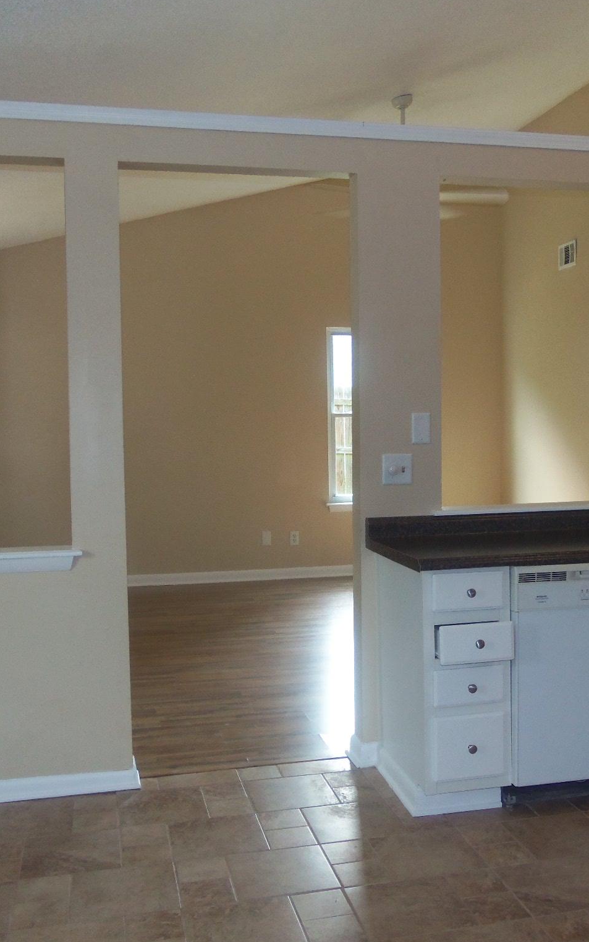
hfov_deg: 34.4
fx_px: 950
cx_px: 344
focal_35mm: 37
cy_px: 471
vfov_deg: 52.8
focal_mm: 4.7
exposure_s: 1/40
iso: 100
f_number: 3.2
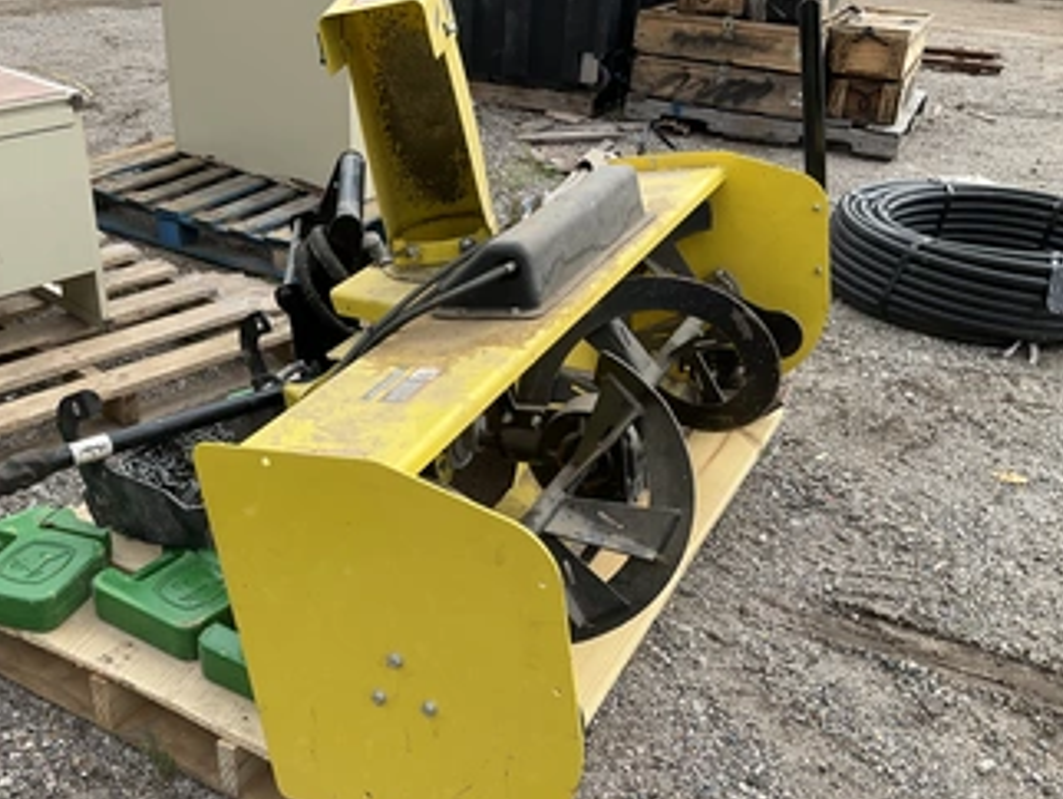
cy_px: 409
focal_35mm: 36
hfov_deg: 50.9
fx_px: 1106
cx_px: 413
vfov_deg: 39.7
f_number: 1.8
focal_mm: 3
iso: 25
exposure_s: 1/912
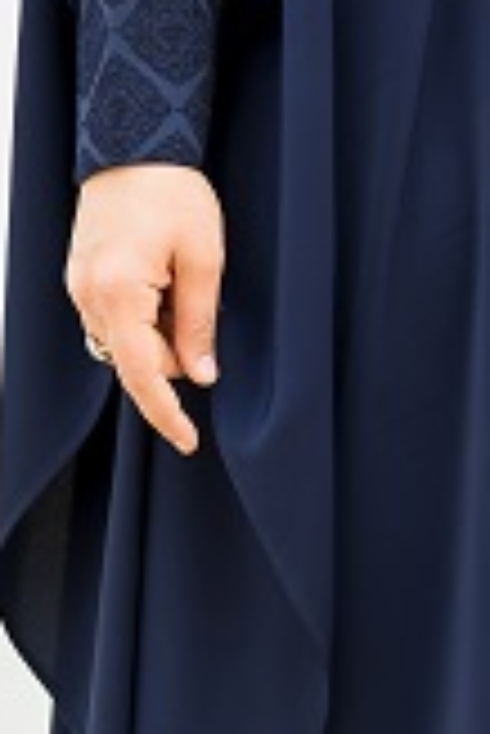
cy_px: 522
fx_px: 6213
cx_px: 544
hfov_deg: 4.5
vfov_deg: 6.7
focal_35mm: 305
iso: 100
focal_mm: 65
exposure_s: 1/100
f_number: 2.8
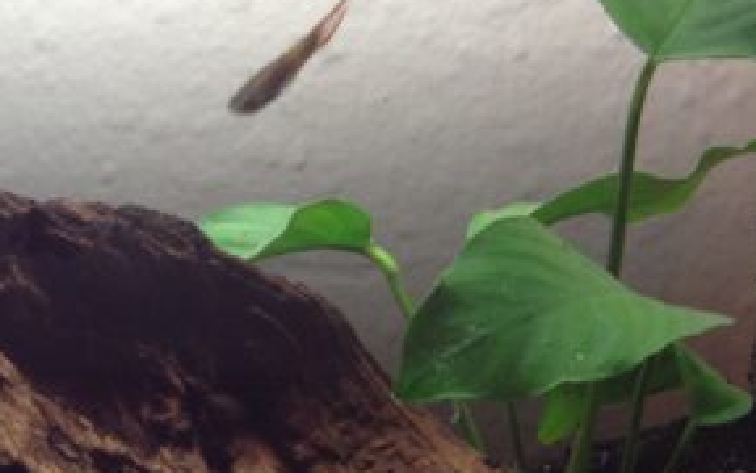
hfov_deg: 20.2
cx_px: -50
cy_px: 423
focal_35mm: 99
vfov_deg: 13.1
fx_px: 2040
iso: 64
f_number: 2.4
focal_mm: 4.28
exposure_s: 1/30
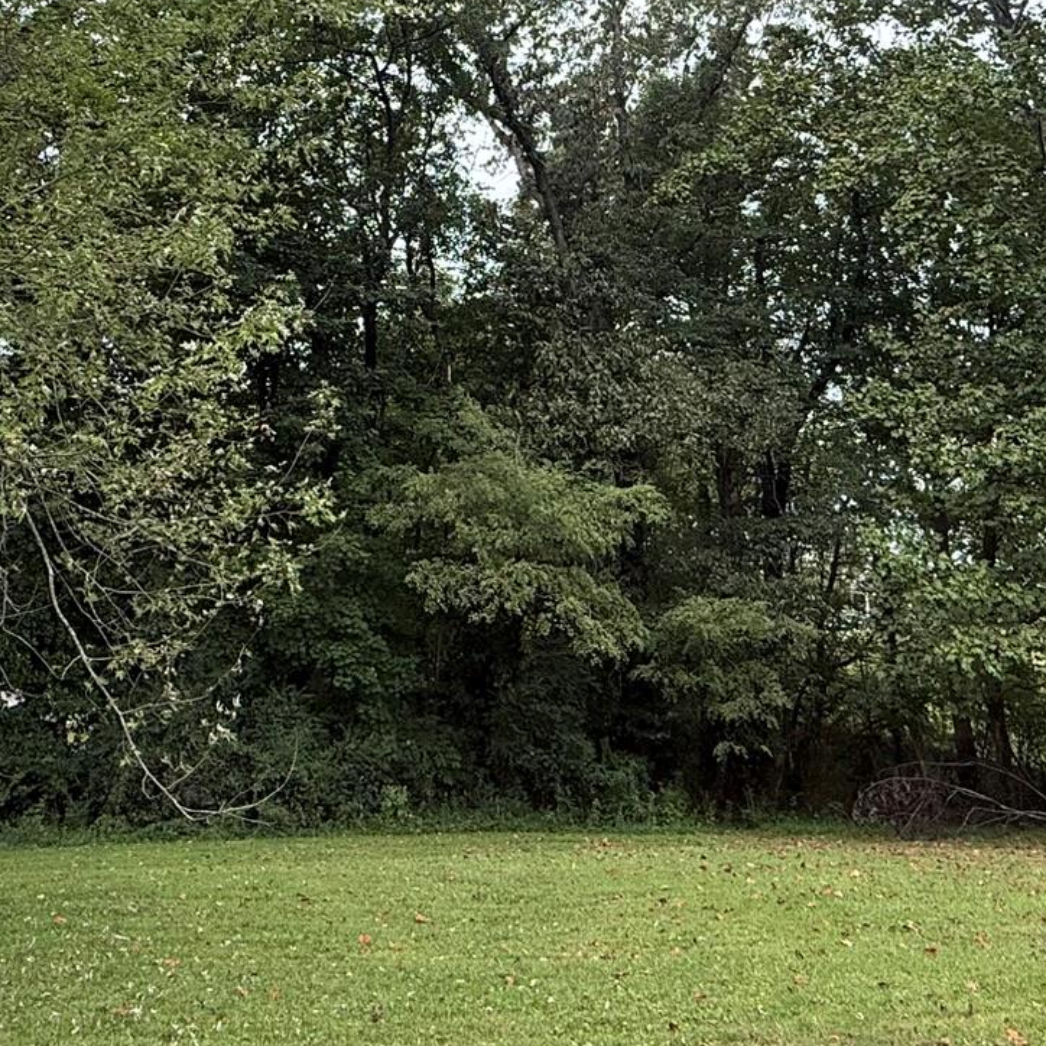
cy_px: 75
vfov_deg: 42.6
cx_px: 439
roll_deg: -4.0
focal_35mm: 35
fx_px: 1197
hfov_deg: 47.0
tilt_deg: +24.7
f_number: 2.2
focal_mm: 2.22
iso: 64
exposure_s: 1/596
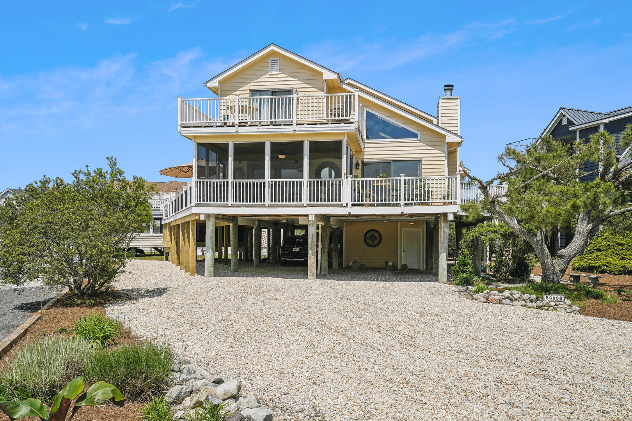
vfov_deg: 46.4
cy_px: 210
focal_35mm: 28
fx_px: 492
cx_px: 316
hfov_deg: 65.5
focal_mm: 28
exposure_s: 1/1000
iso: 100
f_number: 8
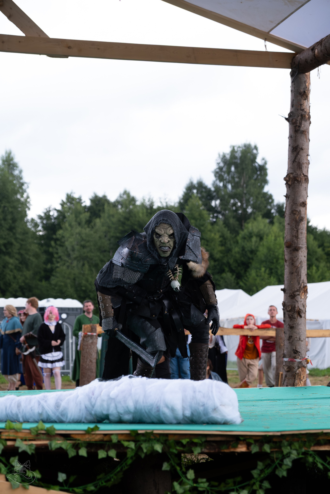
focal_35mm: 83
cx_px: 165
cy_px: 247
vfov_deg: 24.5
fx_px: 1141
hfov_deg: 16.5
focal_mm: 55
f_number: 3.6
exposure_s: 1/800
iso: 800
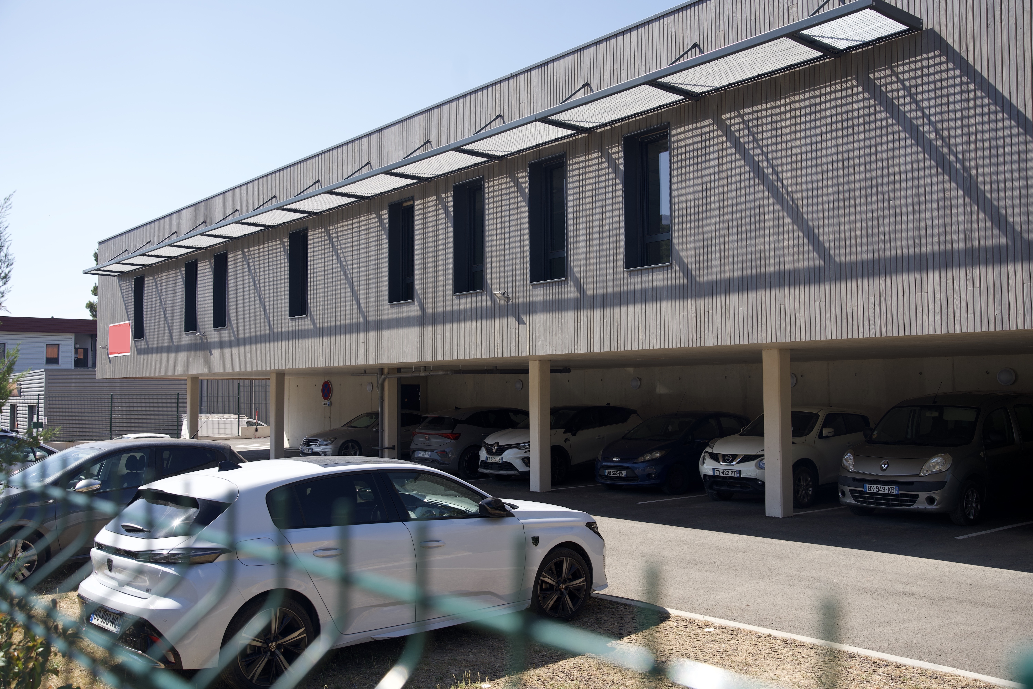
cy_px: 344
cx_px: 516
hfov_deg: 57.2
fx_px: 947
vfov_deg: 40.0
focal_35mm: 33
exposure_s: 1/320
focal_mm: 33
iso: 100
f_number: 5
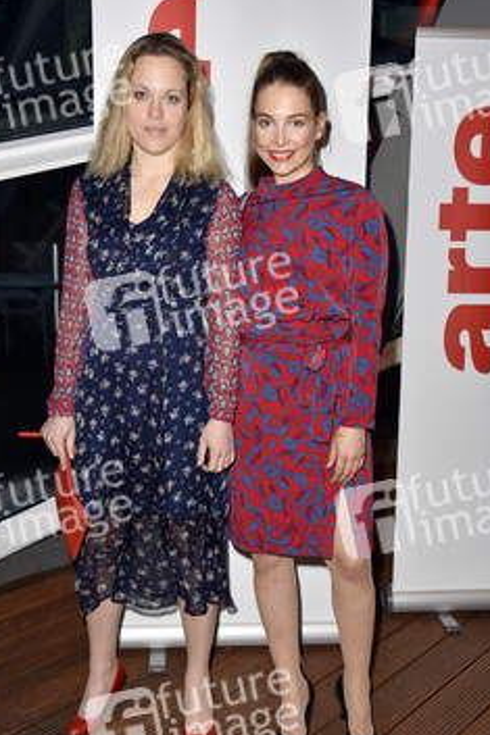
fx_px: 879
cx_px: 252
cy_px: 406
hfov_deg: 31.2
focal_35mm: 43
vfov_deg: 45.4
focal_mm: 38
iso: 800
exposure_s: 1/160
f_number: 5.6
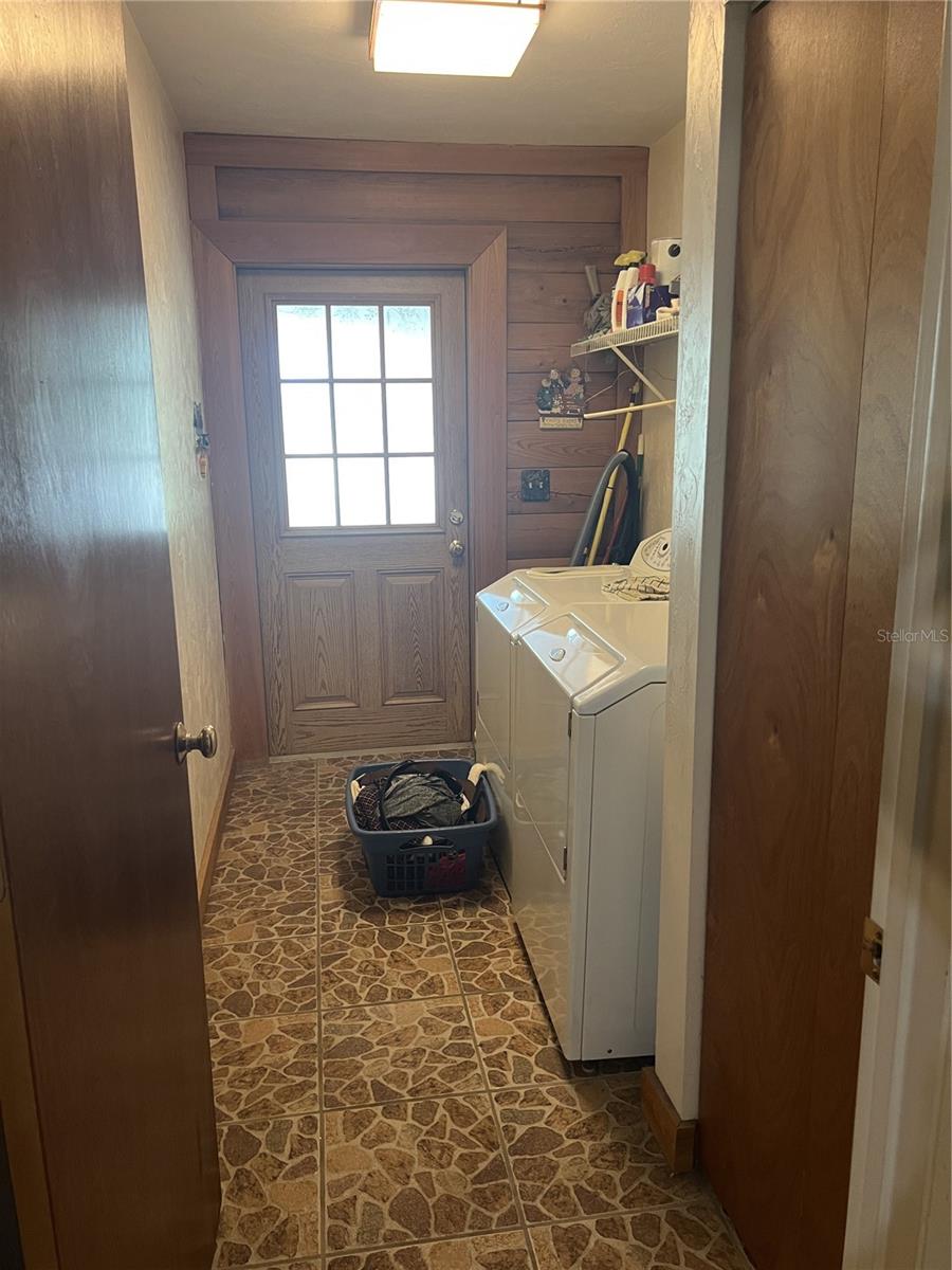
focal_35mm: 26
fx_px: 953
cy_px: 635
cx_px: 476
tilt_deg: -12.5
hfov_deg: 53.1
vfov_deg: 67.3
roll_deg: +0.6
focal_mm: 5.7
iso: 320
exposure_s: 1/60
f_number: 1.5
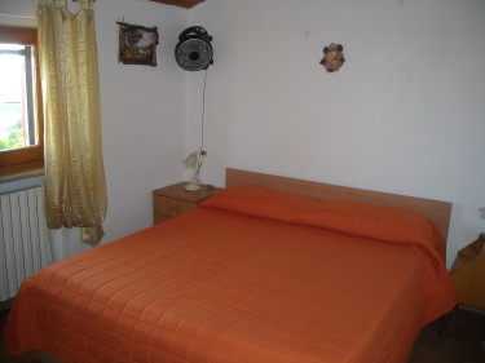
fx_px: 490
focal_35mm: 35
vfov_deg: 40.7
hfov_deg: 52.6
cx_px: 242
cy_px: 182
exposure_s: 1/60
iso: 200
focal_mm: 5.7
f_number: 2.8
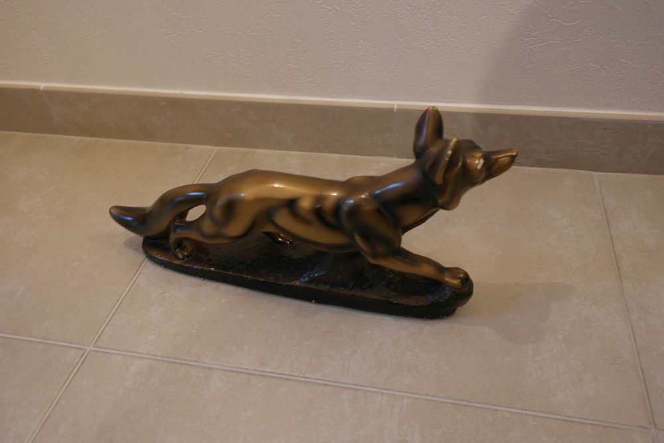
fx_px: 535
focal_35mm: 29
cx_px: 332
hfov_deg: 63.7
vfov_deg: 45.0
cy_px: 222
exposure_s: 1/20
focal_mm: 19
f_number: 3.5
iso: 400
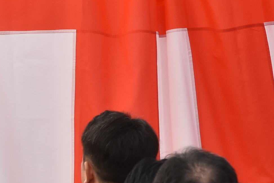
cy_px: 73
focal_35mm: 484
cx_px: -114
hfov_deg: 4.2
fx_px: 3685
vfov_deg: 2.8
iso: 640
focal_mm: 70
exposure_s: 1/250
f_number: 6.3
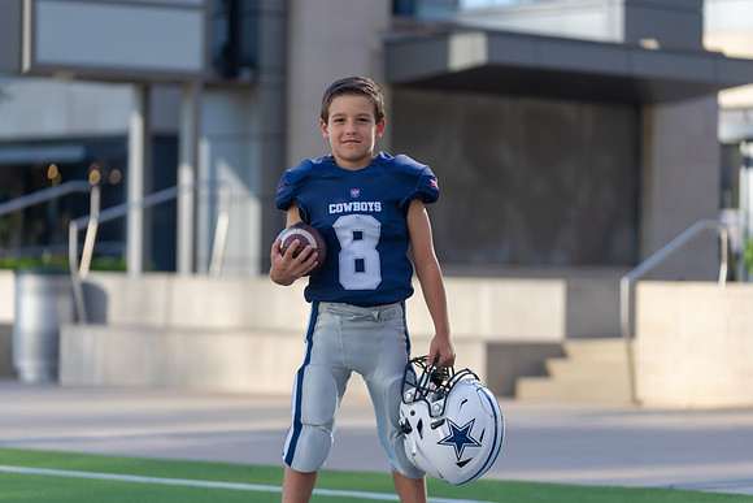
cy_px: 252
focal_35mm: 127
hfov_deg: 16.2
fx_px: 2651
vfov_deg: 10.8
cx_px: 376
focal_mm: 123
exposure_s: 1/500
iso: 100
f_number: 2.8
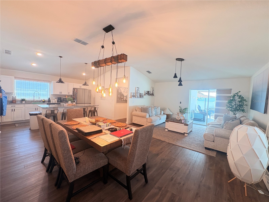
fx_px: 109
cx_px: 134
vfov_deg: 85.7
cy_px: 101
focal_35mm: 14
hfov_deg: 102.1
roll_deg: -1.5
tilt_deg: -2.2
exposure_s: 1/60
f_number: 2.2
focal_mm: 2.22
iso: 250
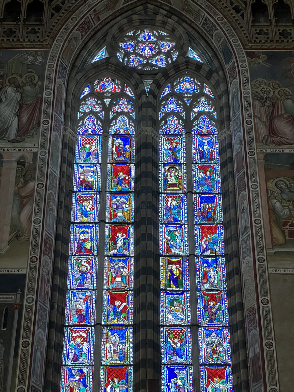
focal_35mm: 77
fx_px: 872
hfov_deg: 19.1
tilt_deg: +35.6
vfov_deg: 25.3
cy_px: 196
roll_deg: -0.5
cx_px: 147
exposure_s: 1/50
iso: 400
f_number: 2.8
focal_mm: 9
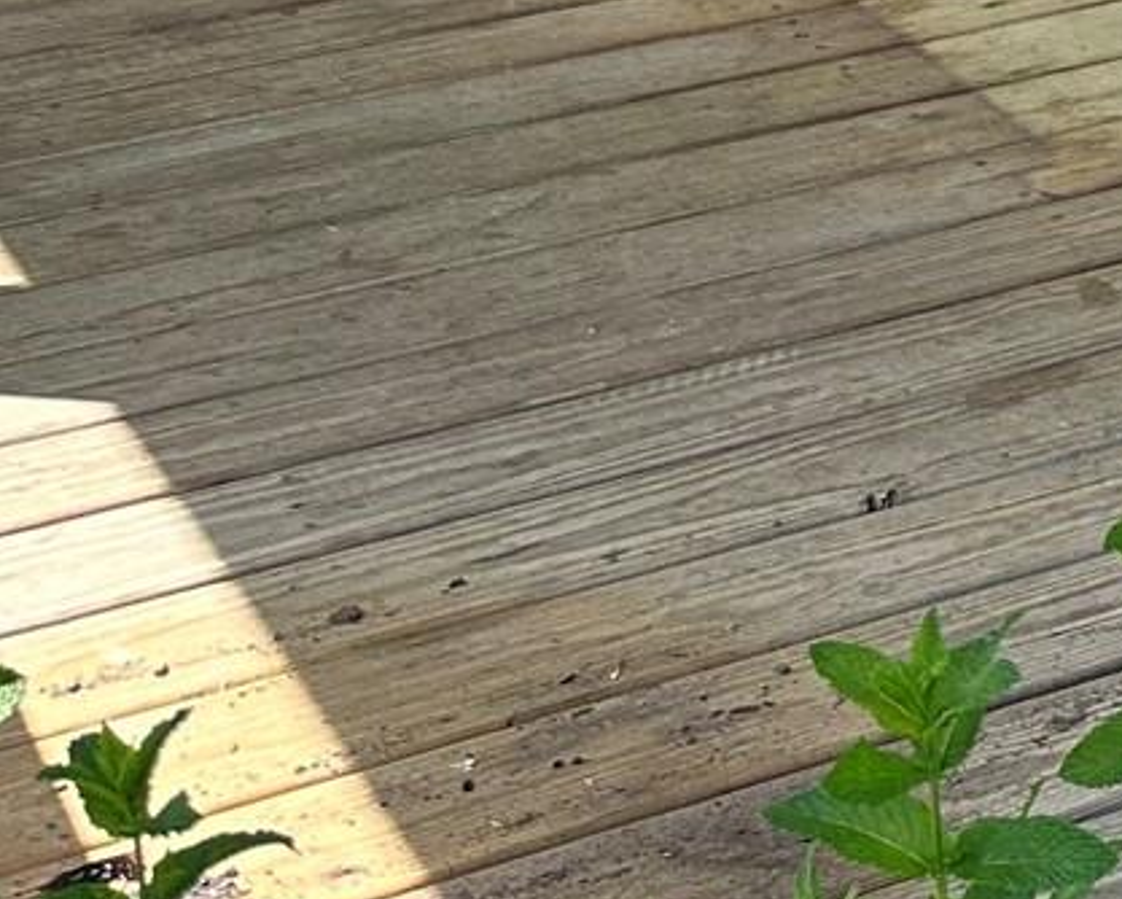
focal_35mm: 115
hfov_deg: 14.4
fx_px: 3821
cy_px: -1147
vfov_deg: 11.5
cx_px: 2107
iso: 80
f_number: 1.78
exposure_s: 1/558
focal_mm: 6.86
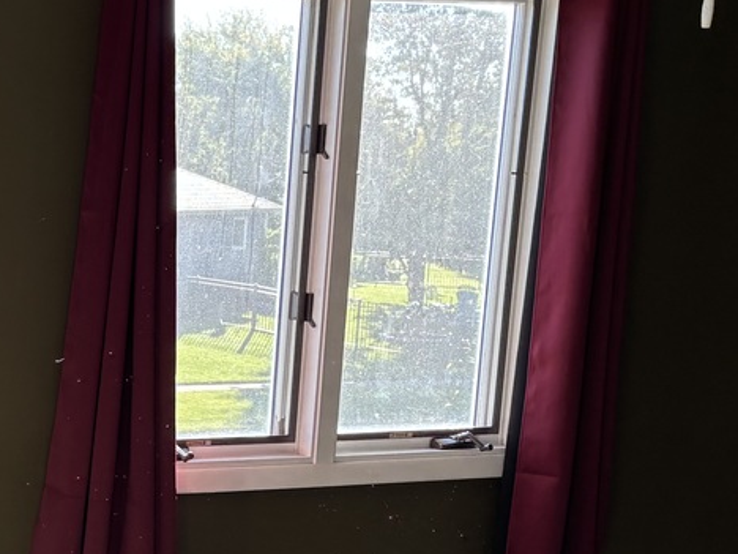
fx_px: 1706
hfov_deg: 21.8
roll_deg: -0.6
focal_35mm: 80
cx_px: -238
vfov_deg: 18.2
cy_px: 494
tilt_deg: -11.7
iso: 40
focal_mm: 5.96
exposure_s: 1/121
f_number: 1.6
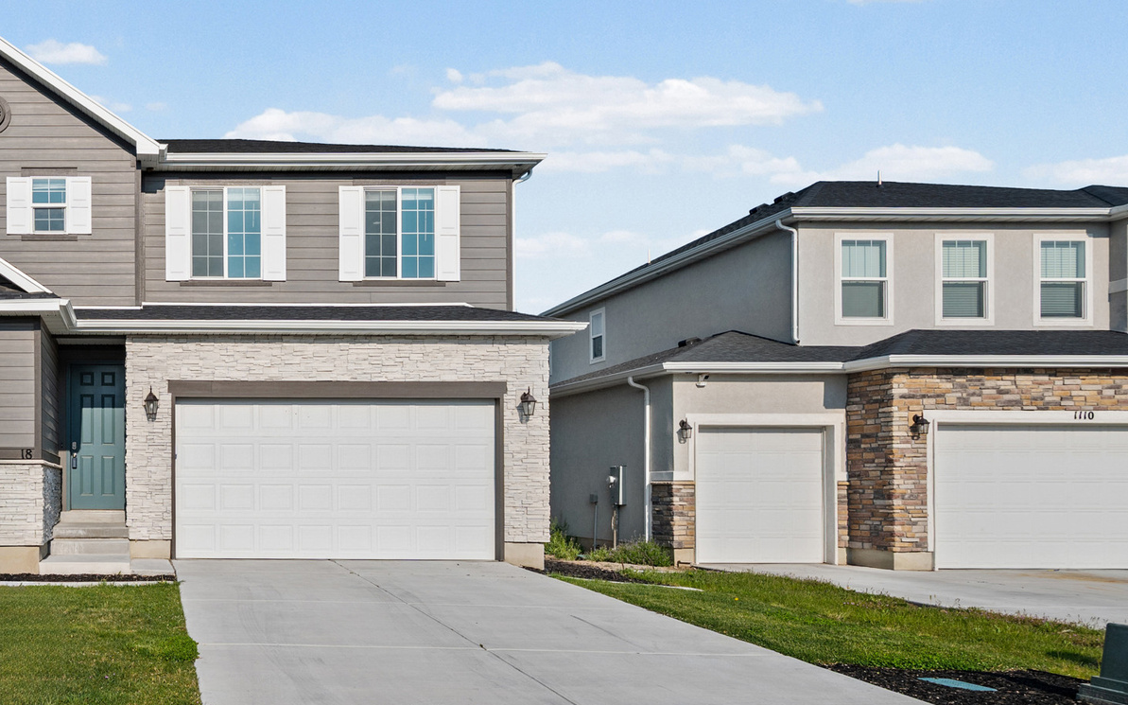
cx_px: 174
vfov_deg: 44.4
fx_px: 861
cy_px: 411
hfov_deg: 59.4
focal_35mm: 28
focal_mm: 16
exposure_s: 1/500
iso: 250
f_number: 9
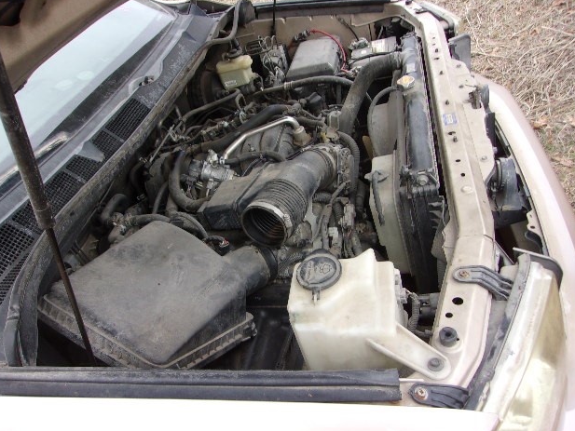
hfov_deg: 63.4
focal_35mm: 28
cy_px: 219
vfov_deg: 49.8
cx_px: 281
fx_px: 465
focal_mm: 4.9
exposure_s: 1/75
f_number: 3
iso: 80
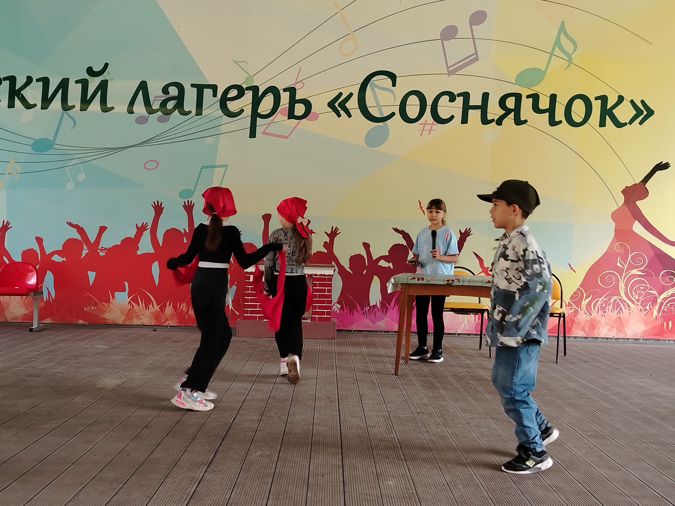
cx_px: 338
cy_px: 253
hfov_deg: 46.8
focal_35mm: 40
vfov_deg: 36.0
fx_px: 780
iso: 441
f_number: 1.75
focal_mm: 5.25
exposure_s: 1/100
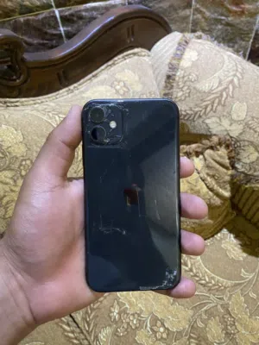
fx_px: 259
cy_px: 172
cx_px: 130
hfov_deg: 53.1
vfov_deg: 67.3
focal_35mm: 26
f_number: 1.8
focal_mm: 4.25
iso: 640
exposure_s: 1/33
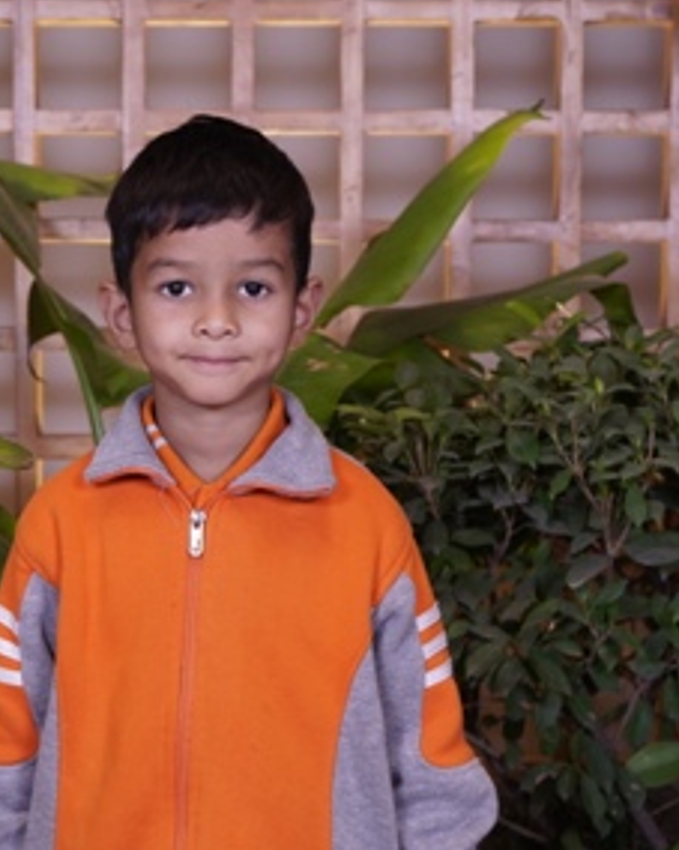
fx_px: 2237
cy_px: 424
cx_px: 200
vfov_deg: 21.5
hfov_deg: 17.2
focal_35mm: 89
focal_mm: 40
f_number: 4.5
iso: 400
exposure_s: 1/125
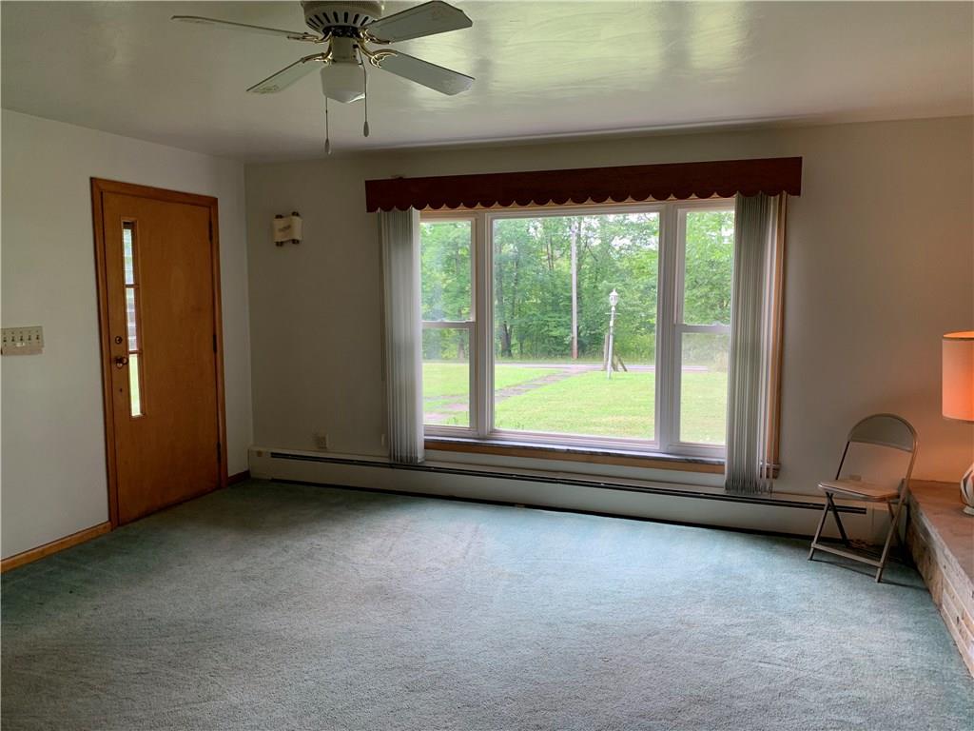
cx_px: 487
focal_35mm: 26
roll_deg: -0.4
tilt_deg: -4.5
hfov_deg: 67.3
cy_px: 366
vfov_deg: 53.1
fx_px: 732
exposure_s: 1/121
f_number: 1.8
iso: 50
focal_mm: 4.25
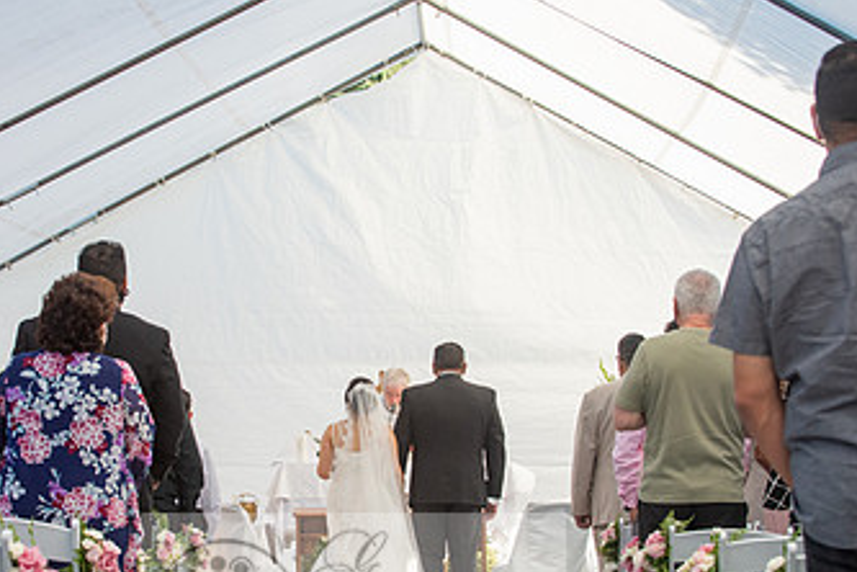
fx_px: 2904
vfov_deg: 11.2
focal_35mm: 122
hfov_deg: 16.8
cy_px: 331
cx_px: 353
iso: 640
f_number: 6.3
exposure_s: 1/250
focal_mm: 70
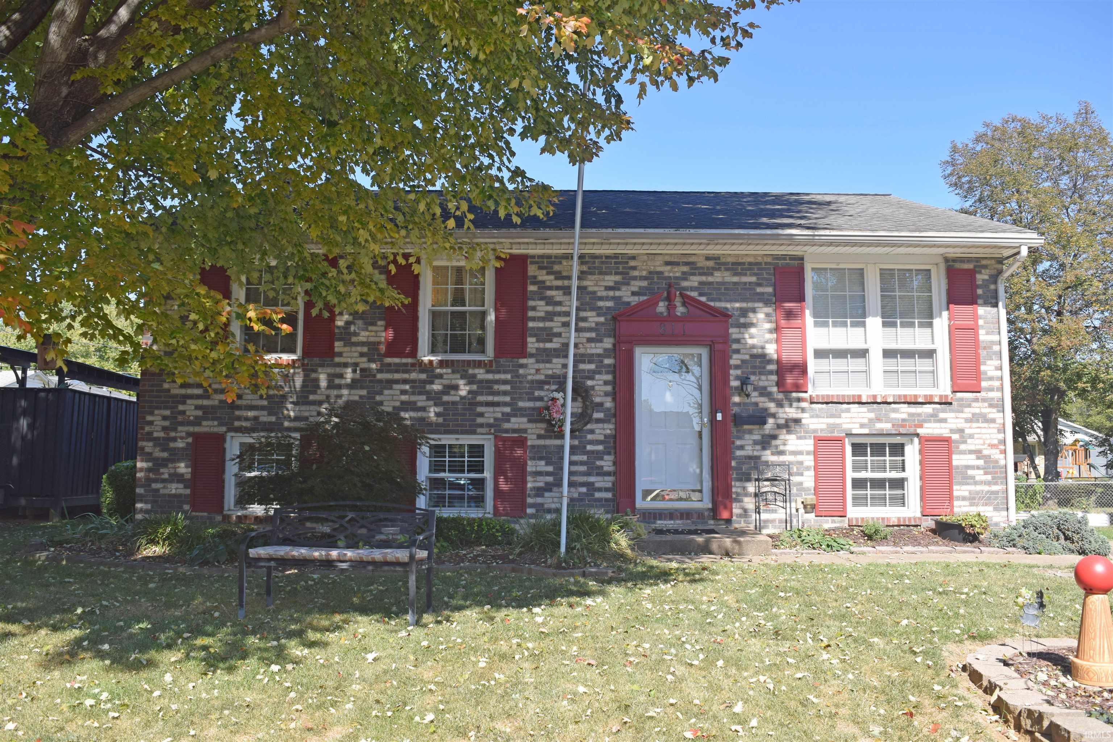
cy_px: 371
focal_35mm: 27
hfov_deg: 67.4
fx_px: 835
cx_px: 556
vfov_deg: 47.9
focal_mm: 18
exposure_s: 1/200
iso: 100
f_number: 7.1
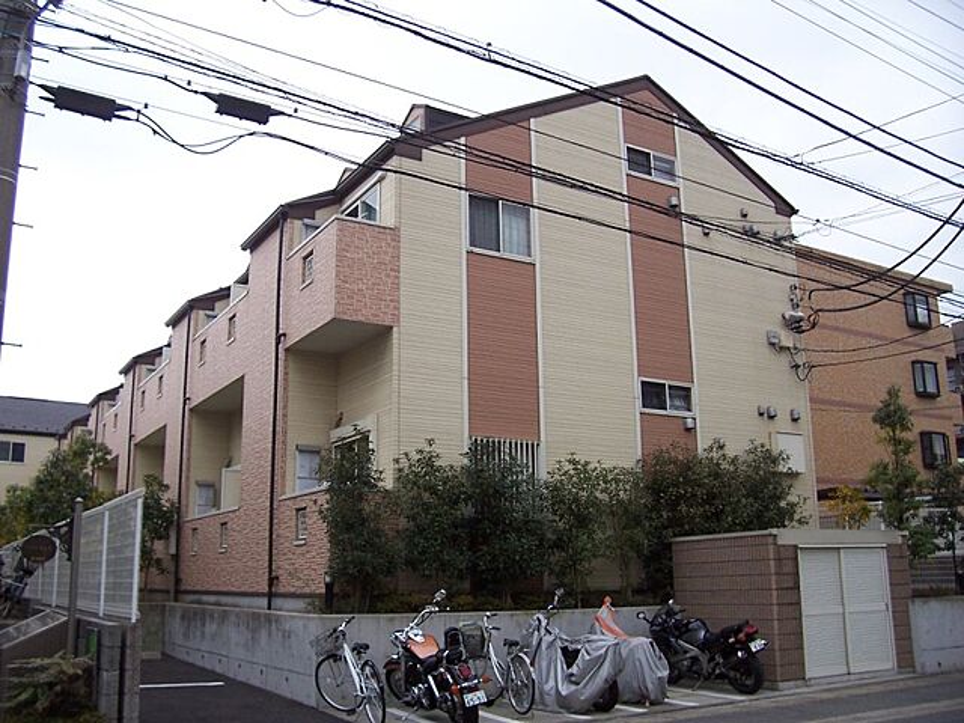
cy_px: 362
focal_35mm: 34
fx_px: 947
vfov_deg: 41.8
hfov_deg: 54.0
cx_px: 482
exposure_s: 1/350
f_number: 2.7
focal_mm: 5.6
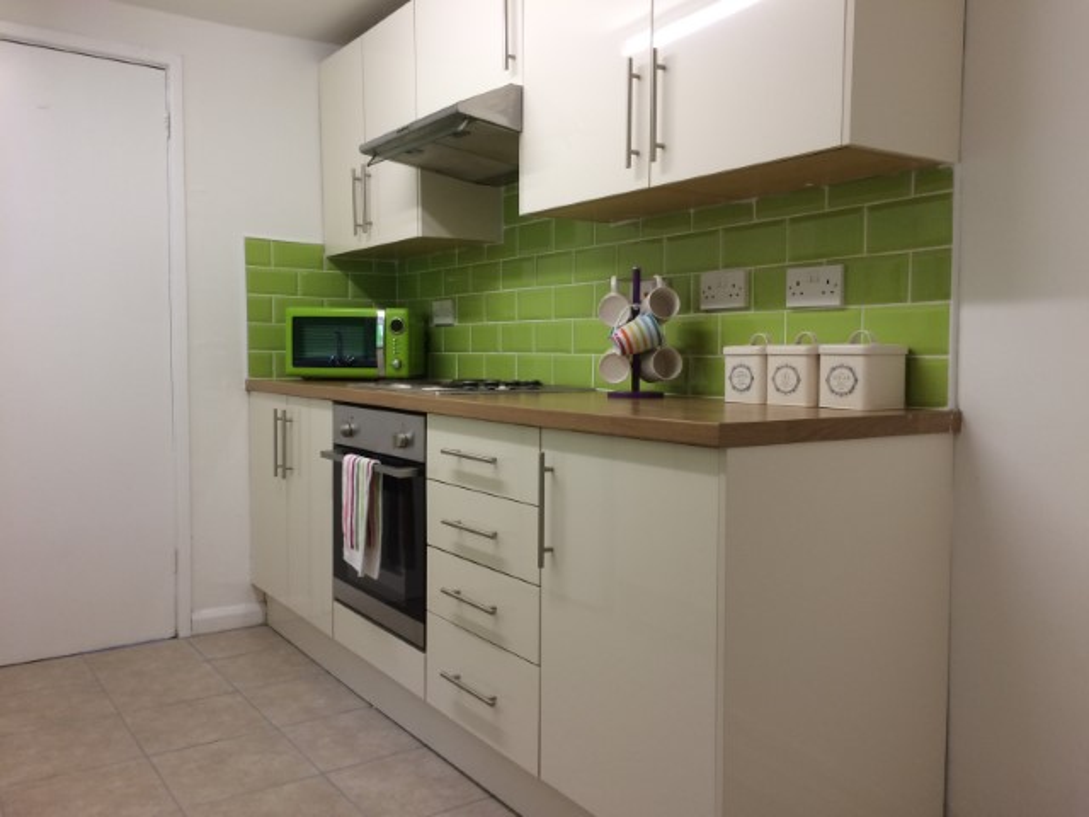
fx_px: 912
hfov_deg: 61.7
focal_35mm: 29
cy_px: 408
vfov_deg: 48.2
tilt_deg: -3.0
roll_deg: +0.1
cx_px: 544
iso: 50
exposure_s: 1/33
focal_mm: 4.15
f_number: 2.2
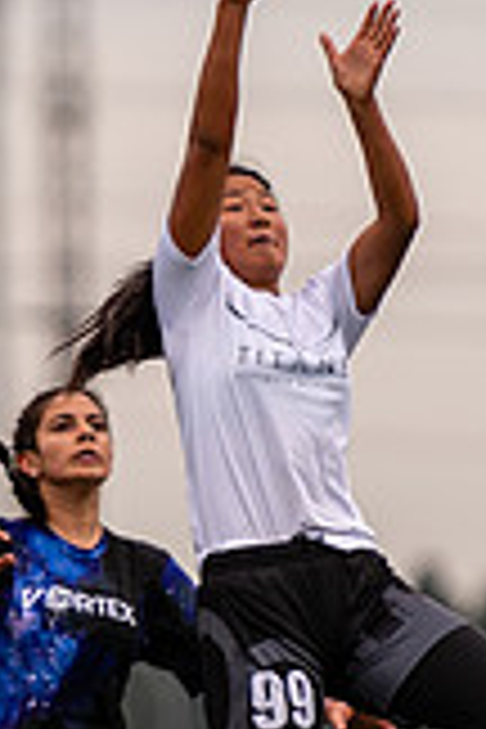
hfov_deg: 1.1
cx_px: 207
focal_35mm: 1253
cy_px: 454
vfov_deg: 1.6
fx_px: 25371
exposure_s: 1/1000
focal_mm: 200
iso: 100
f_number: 2.8
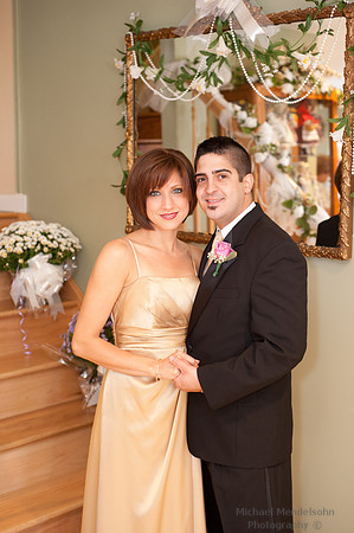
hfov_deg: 26.9
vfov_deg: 39.6
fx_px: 739
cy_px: 266
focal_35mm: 50
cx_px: 177
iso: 1250
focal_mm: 50
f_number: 2.8
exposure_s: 1/60
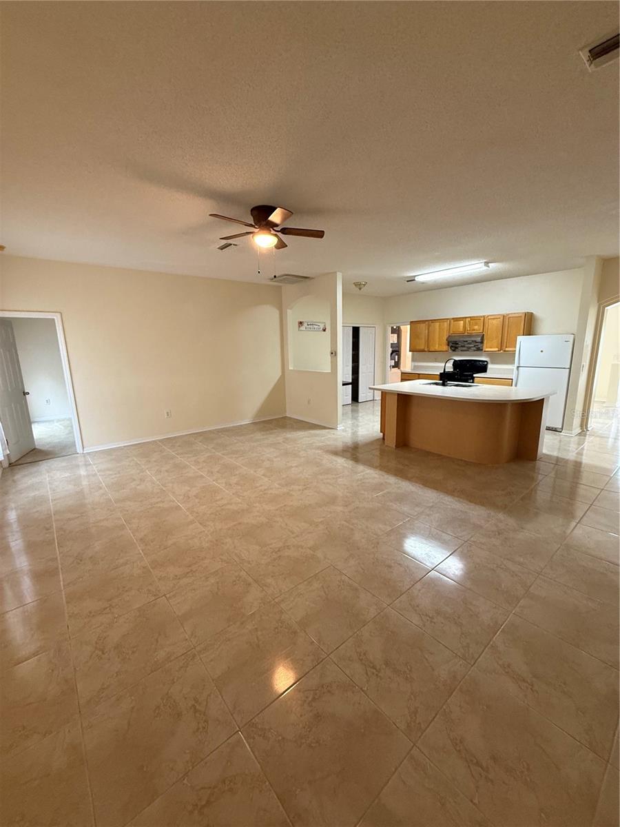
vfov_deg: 102.1
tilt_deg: -10.9
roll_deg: +0.9
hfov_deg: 85.7
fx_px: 334
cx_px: 310
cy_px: 414
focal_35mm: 14
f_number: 2.2
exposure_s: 1/60
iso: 400
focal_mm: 2.22
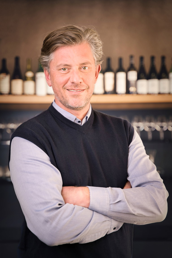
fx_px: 537
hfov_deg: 18.2
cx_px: 86
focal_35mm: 75
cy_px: 129
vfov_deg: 27.0
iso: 200
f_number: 2.8
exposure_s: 1/200
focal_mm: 75
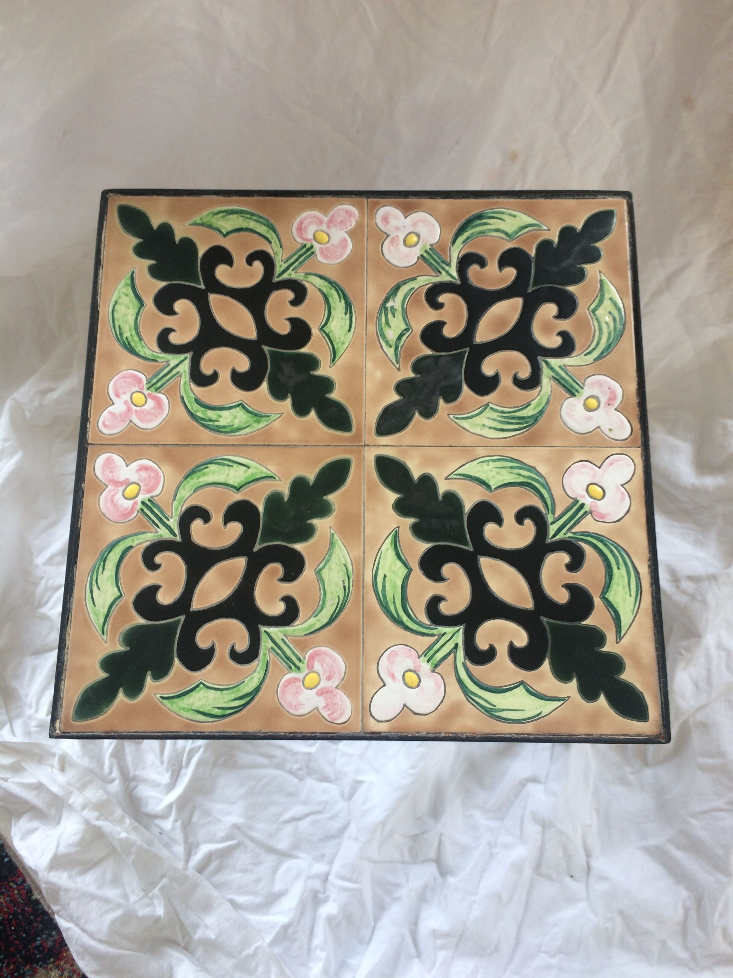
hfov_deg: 48.2
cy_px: 489
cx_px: 366
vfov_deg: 61.7
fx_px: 819
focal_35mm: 29
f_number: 2.2
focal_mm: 4.15
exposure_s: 1/50
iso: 40
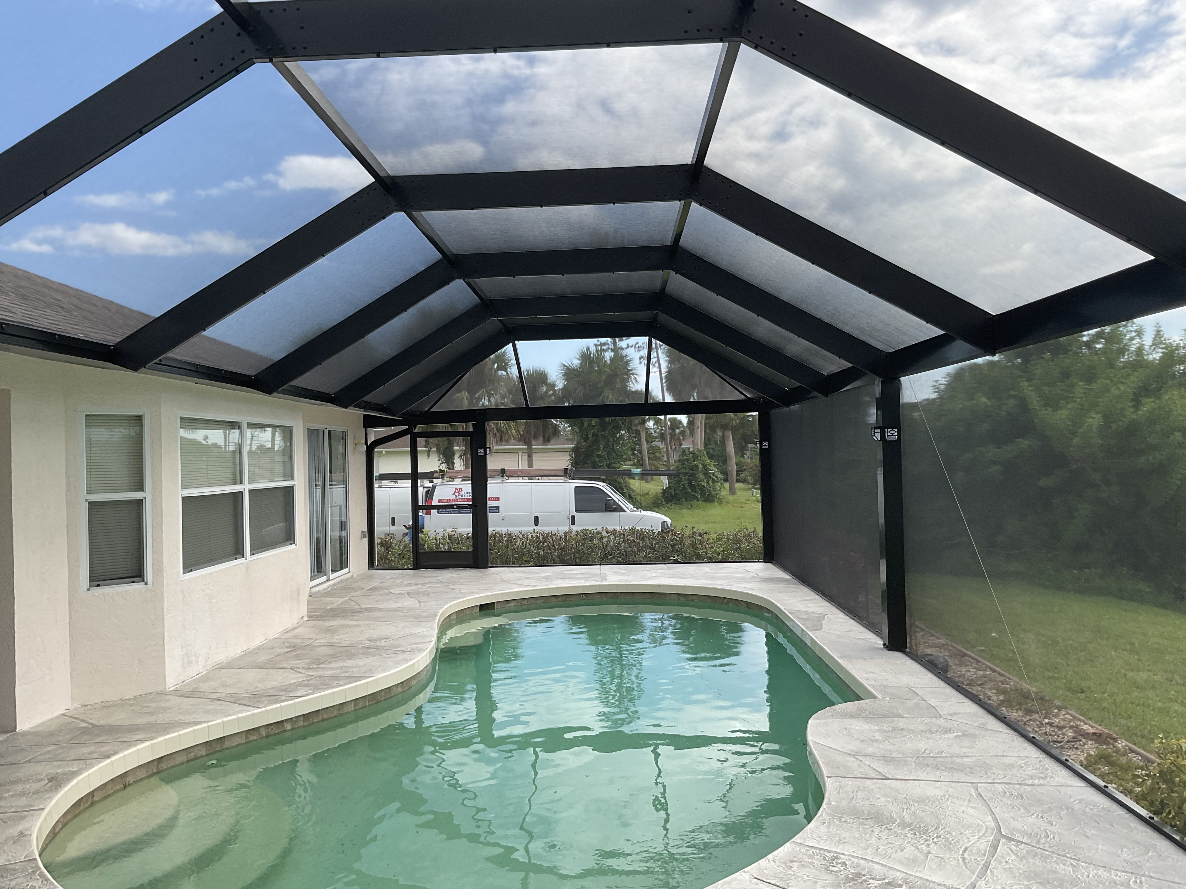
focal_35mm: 29
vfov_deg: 48.2
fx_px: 994
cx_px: 593
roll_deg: +3.0
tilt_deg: +1.6
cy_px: 444
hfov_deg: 61.7
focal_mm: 3
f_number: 1.8
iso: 16
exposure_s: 1/568
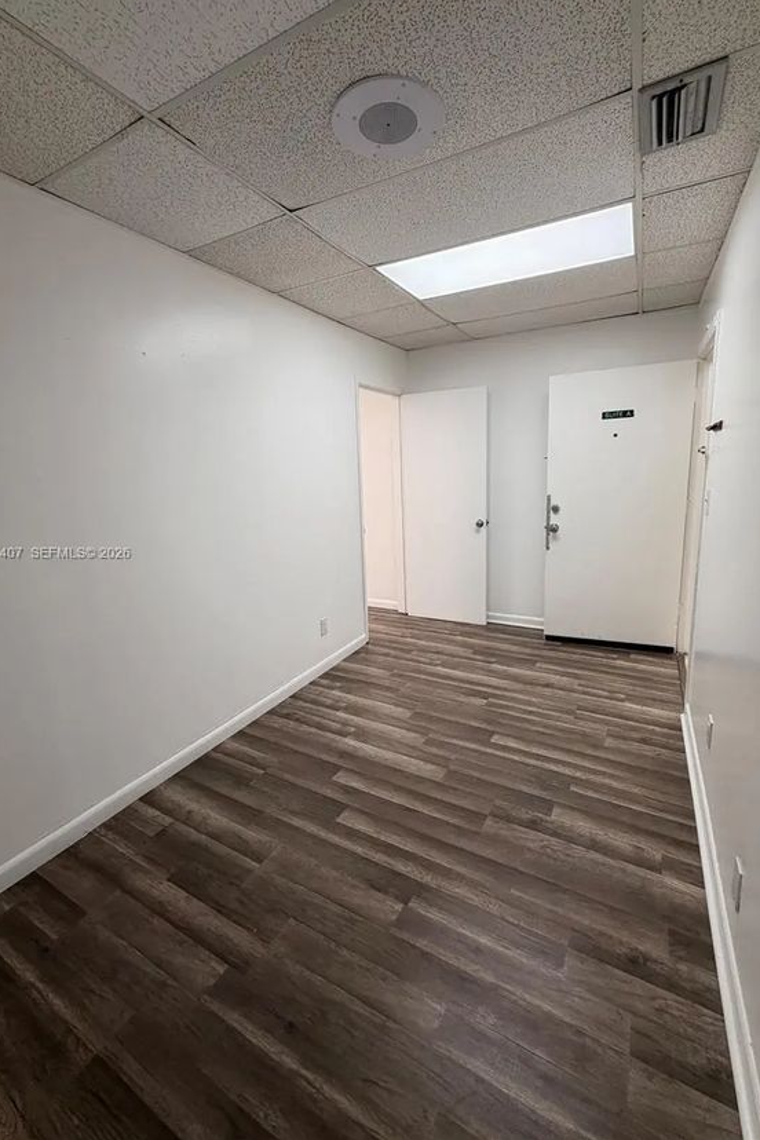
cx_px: 390
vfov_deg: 100.4
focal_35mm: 15
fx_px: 475
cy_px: 554
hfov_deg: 77.3
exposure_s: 1/120
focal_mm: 2.22
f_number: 2.2
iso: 64
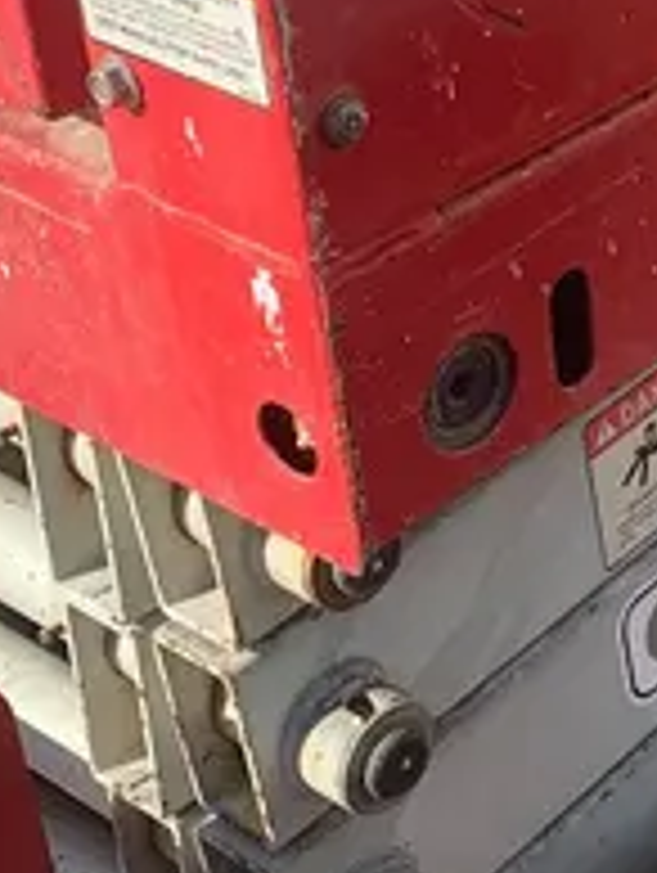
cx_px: 918
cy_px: 110
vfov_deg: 19.7
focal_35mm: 98
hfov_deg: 14.3
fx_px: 2475
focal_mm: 4.25
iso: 25
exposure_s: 1/1176
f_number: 1.8
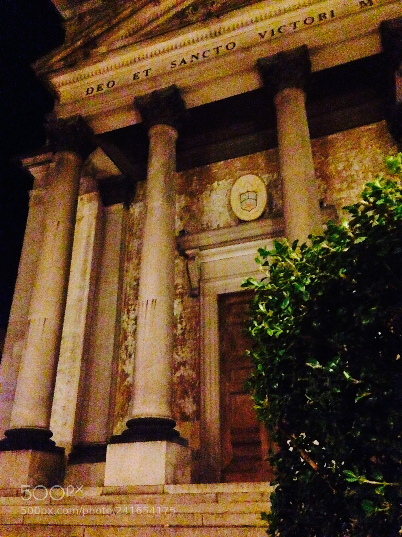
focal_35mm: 33
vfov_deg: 55.4
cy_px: 268
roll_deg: -0.6
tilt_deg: +30.5
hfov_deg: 42.9
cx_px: 201
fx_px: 511
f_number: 2.4
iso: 3200
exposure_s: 1/15
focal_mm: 4.12
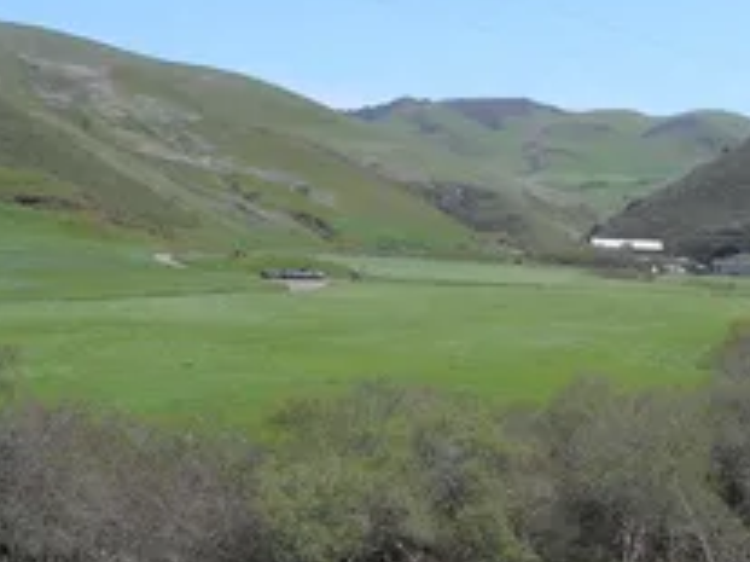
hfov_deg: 22.2
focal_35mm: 88
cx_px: 449
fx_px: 1906
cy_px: 254
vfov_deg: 16.8
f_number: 4.8
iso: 64
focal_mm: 7.8
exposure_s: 1/508
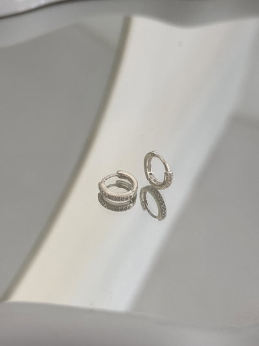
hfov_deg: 28.0
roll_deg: -4.2
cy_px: 173
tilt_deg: -42.8
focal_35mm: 52
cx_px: 130
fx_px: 519
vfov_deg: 36.8
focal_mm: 5.96
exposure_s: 1/60
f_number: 1.6
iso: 100
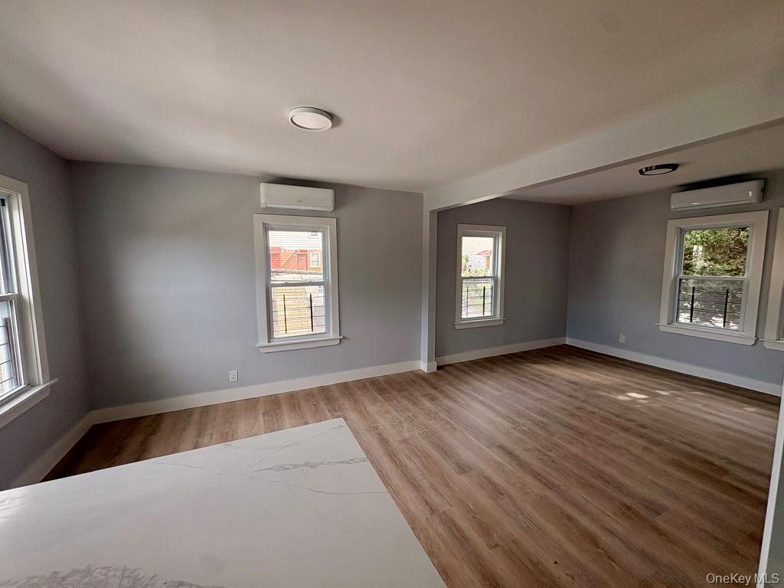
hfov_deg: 102.1
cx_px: 392
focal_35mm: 14
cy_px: 294
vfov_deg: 85.7
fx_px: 317
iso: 64
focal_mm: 2.22
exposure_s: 1/126
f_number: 2.2
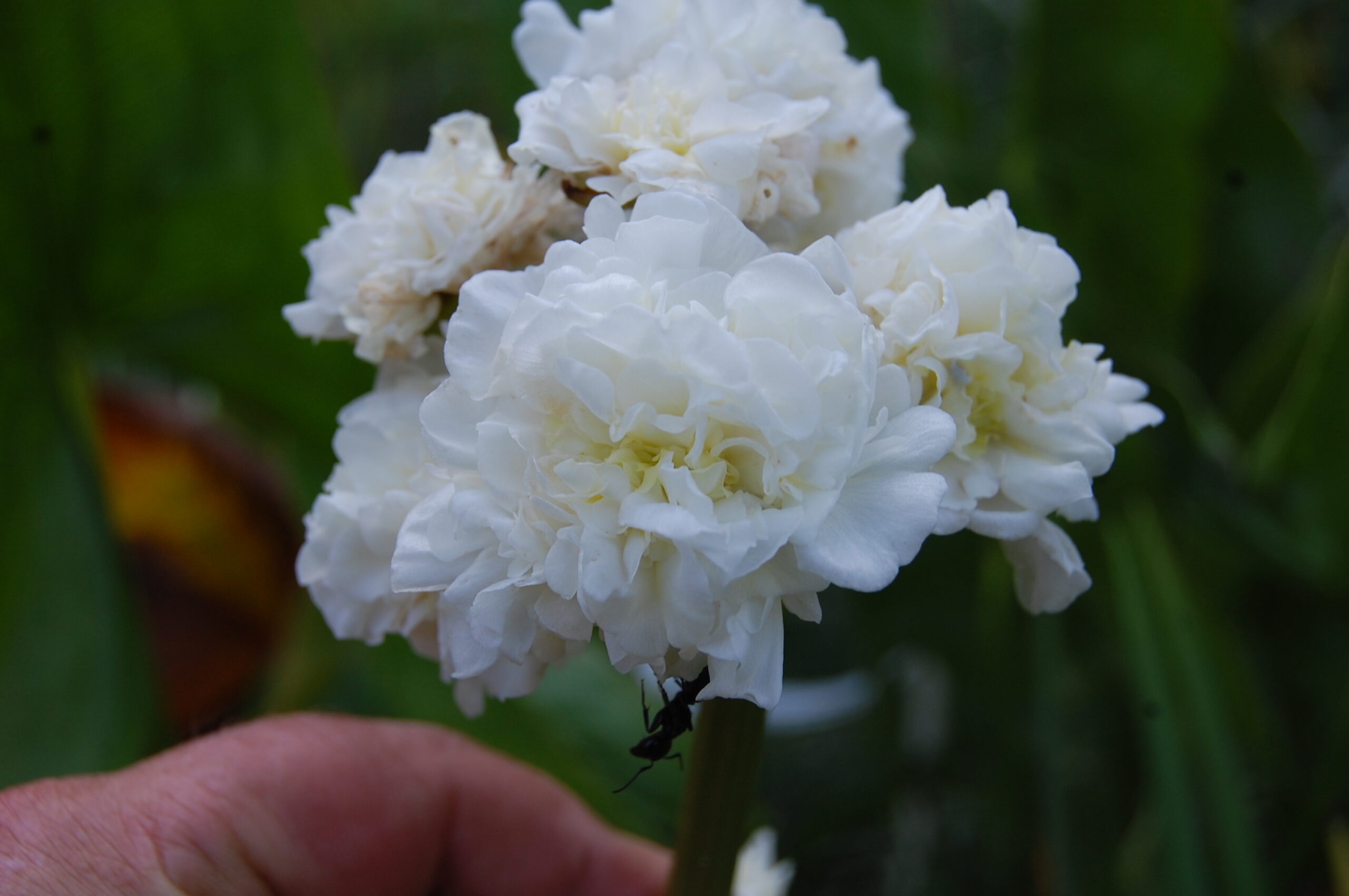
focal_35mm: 57
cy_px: 448
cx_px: 674
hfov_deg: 35.1
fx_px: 2134
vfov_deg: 23.7
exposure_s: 1/200
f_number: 7.1
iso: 200
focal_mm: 38
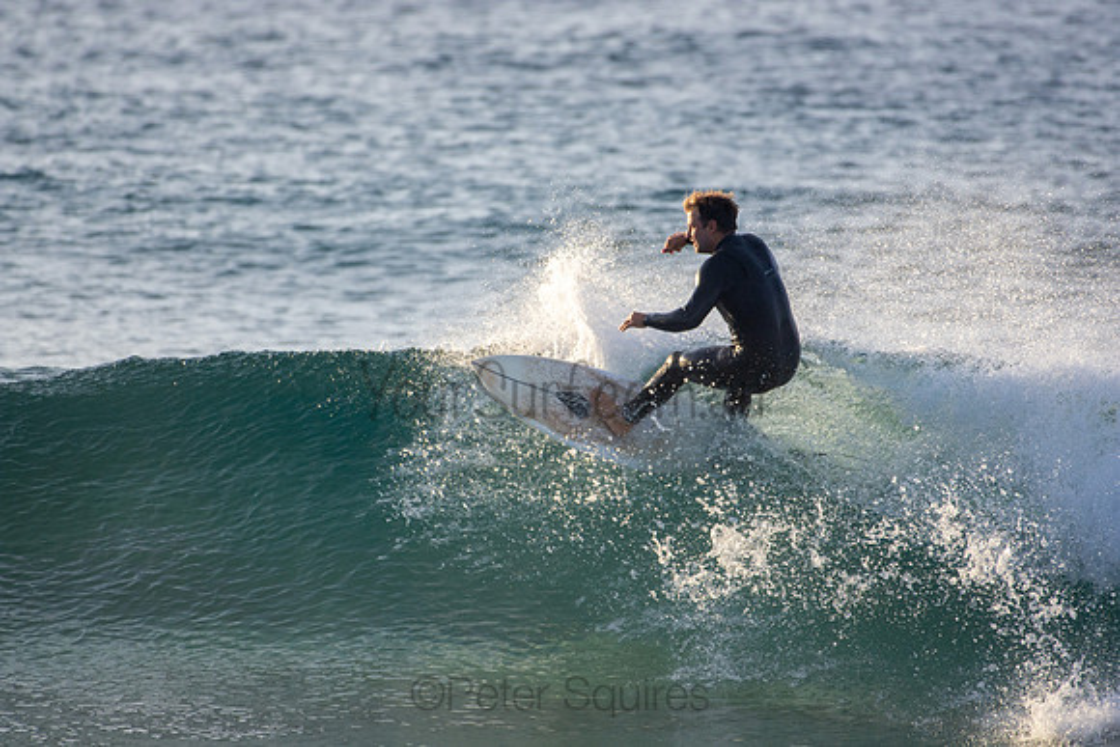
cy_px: 374
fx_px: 23338
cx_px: 560
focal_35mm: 750
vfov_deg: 1.8
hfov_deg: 2.7
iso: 400
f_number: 5.6
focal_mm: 500
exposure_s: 1/1250
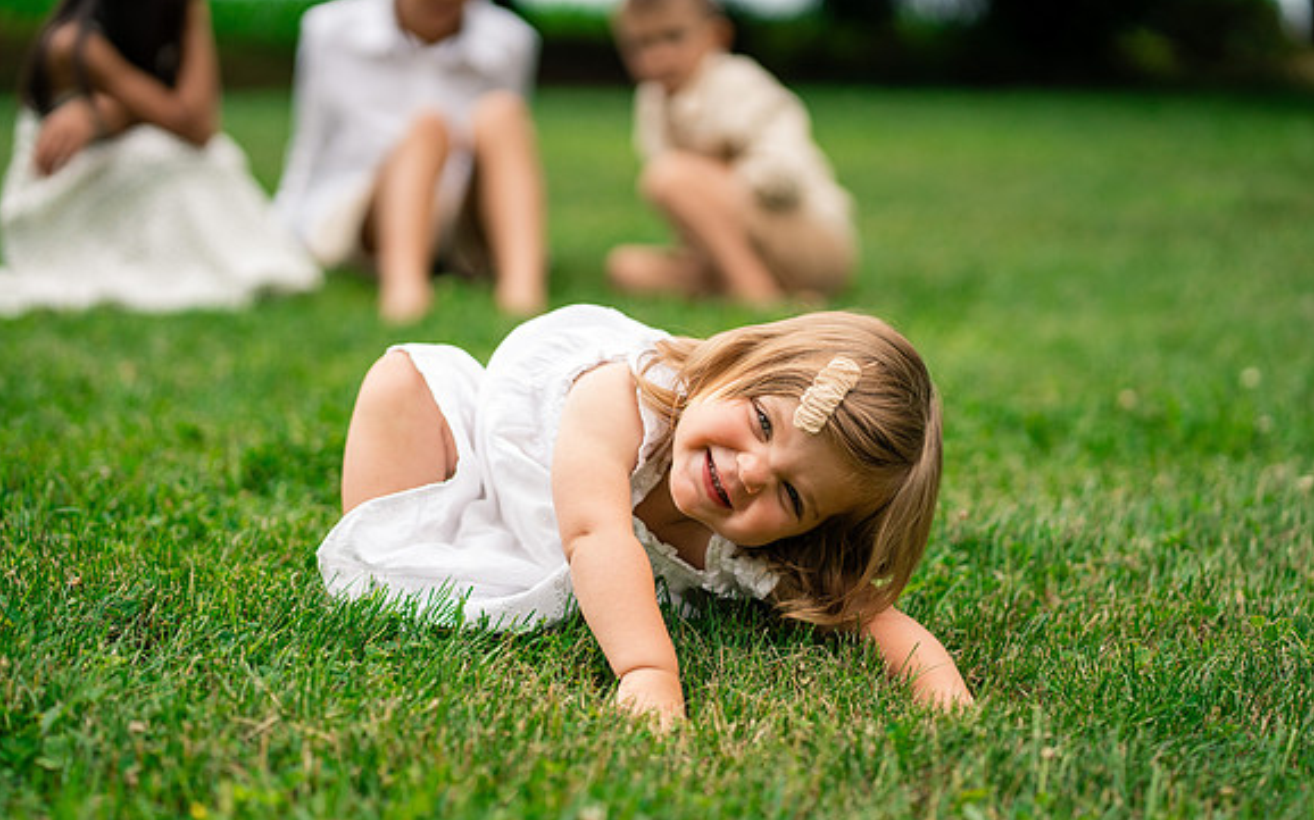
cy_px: 433
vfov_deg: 15.0
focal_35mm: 87
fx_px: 3115
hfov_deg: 23.8
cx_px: 657
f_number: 2.5
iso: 400
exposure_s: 1/2500
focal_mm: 85
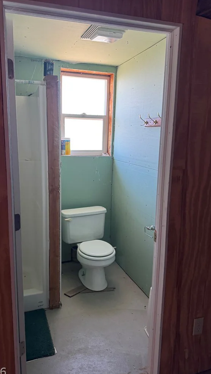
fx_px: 269
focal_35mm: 27
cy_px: 187
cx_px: 97
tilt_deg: -9.5
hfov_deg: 42.9
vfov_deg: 69.9
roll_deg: +1.1
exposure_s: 1/78
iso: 200
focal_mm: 6.76
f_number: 1.78
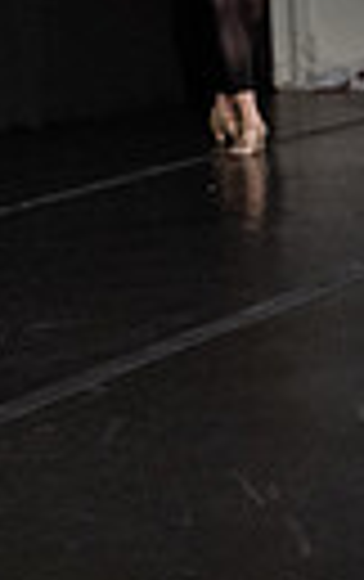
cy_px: -250
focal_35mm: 128
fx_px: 2025
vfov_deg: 15.2
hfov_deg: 10.3
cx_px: 211
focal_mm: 28
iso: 6400
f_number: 4
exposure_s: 1/400
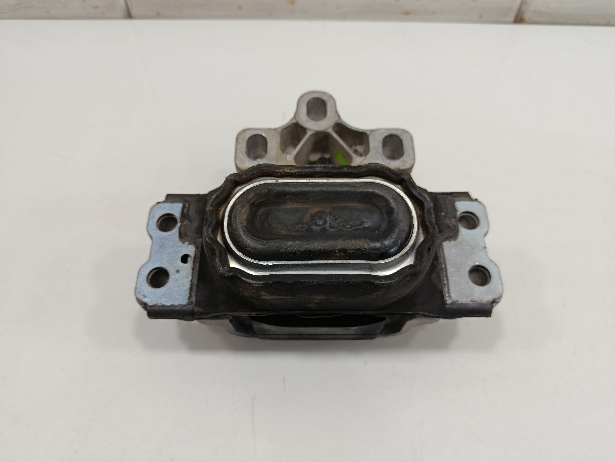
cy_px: 231
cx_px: 308
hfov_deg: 71.6
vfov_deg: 56.8
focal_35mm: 24
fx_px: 426
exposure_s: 1/100
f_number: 1.7
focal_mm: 5.24
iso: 966
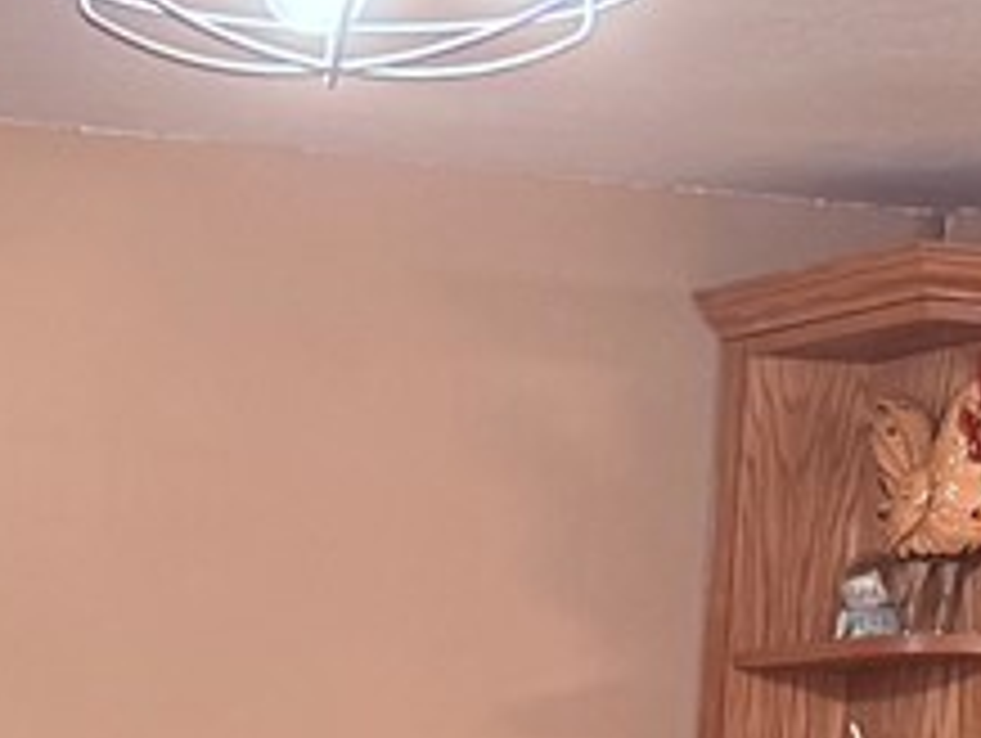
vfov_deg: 7.9
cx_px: -274
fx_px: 4993
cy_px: 1746
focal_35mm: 176
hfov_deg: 11.0
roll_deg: -2.0
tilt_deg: -7.3
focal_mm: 6.76
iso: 200
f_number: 1.78
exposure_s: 1/60
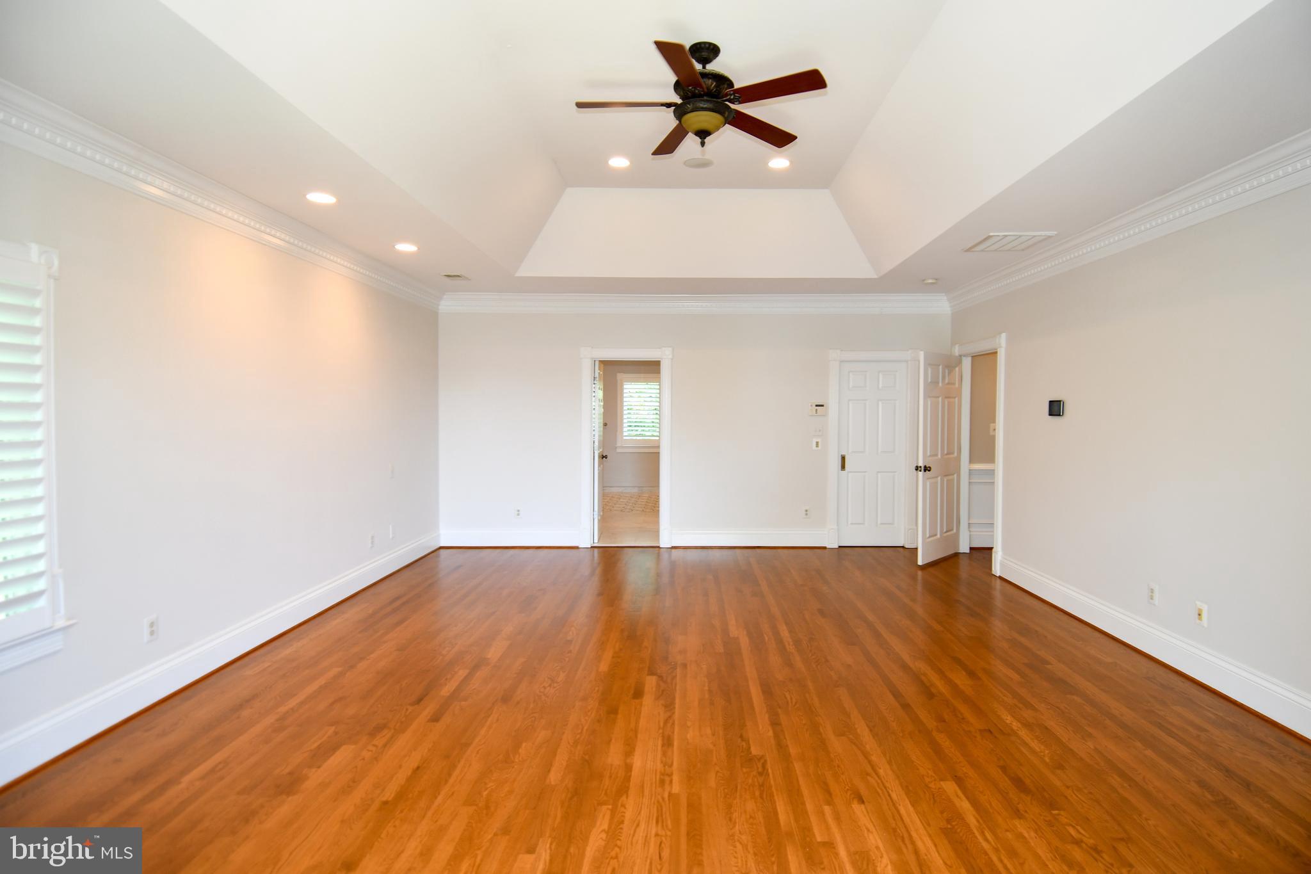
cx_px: 656
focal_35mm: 18
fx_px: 655
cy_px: 437
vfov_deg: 67.4
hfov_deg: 90.0
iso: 250
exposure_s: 1/60
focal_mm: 12
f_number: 4
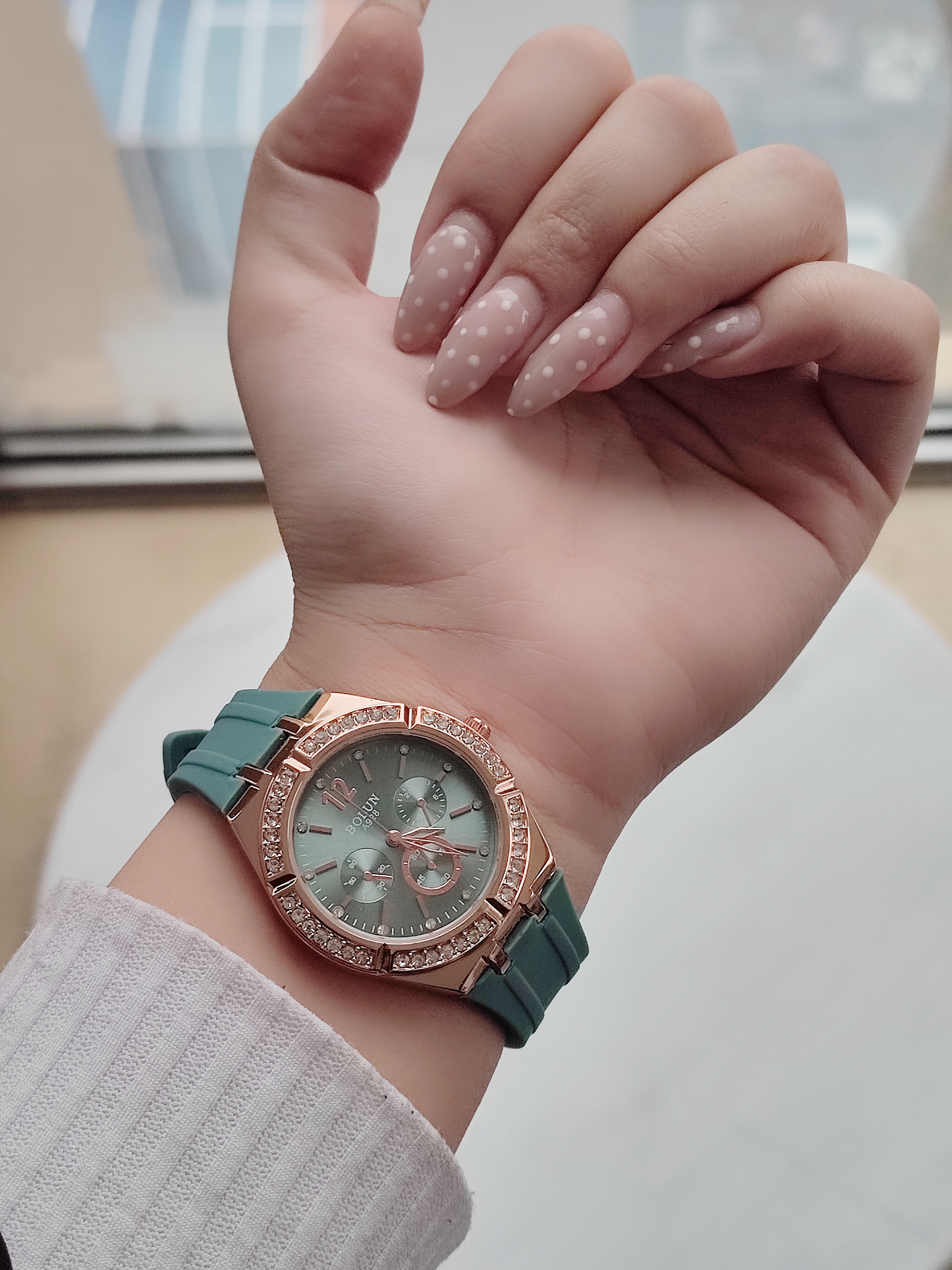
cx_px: 479
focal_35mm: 26
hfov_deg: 53.1
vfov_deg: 67.3
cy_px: 613
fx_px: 953
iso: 56
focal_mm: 5.96
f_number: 1.75
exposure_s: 1/100
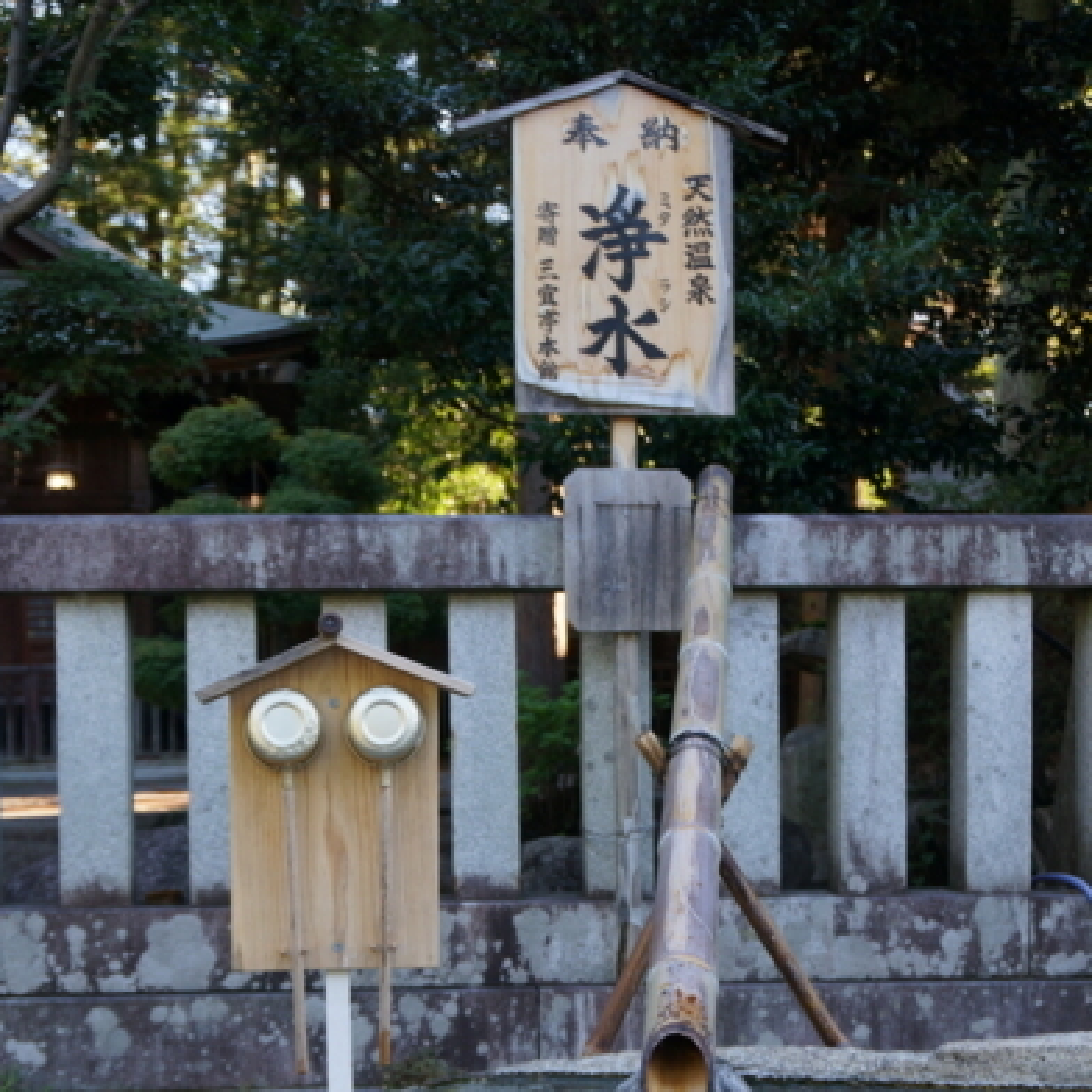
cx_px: 539
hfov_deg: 32.4
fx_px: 1879
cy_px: 783
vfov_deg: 32.0
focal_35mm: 53
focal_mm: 27
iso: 160
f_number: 4.5
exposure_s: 1/60
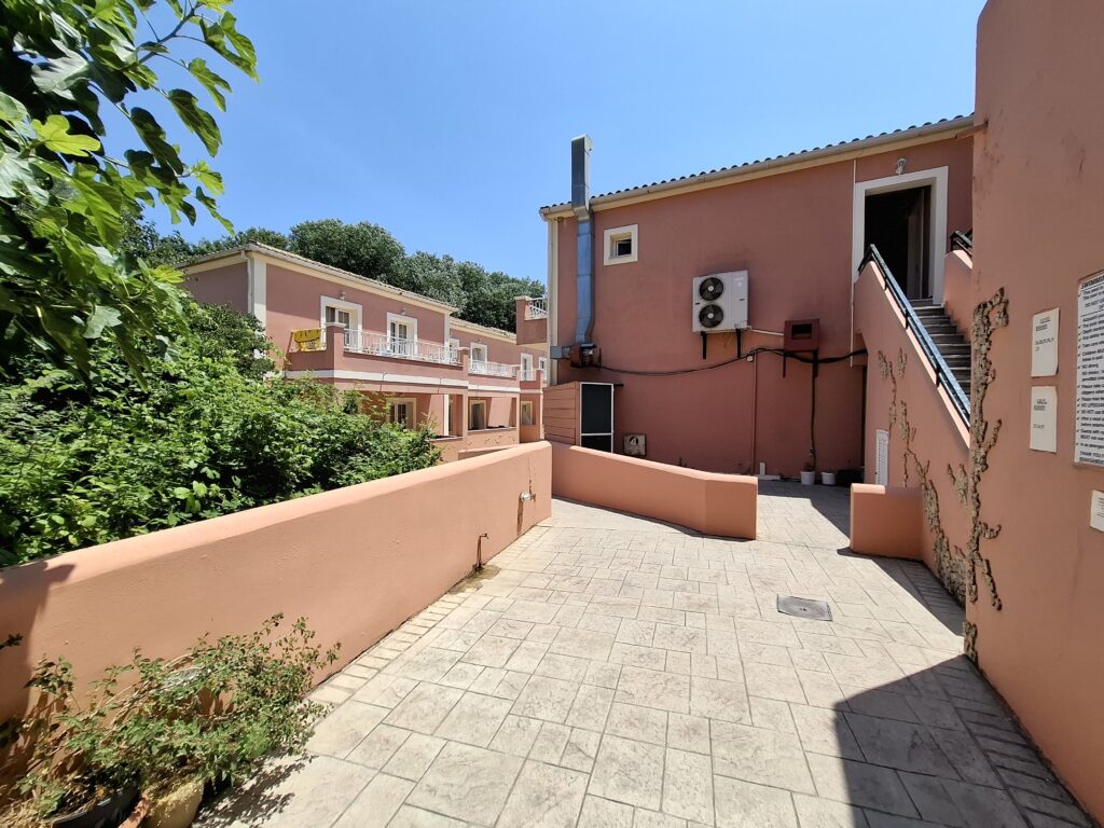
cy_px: 414
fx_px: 415
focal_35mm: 13
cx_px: 552
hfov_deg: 106.2
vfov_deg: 89.9
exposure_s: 1/992
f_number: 2.2
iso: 40
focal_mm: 1.74
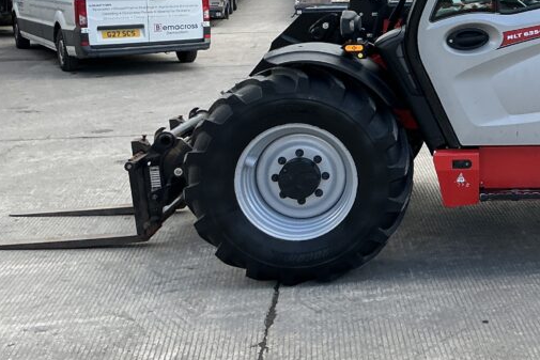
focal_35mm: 59
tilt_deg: -5.1
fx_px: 885
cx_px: 524
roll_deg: -0.4
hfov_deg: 31.7
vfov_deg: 22.6
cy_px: 63
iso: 25
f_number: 1.8
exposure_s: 1/562
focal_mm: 3
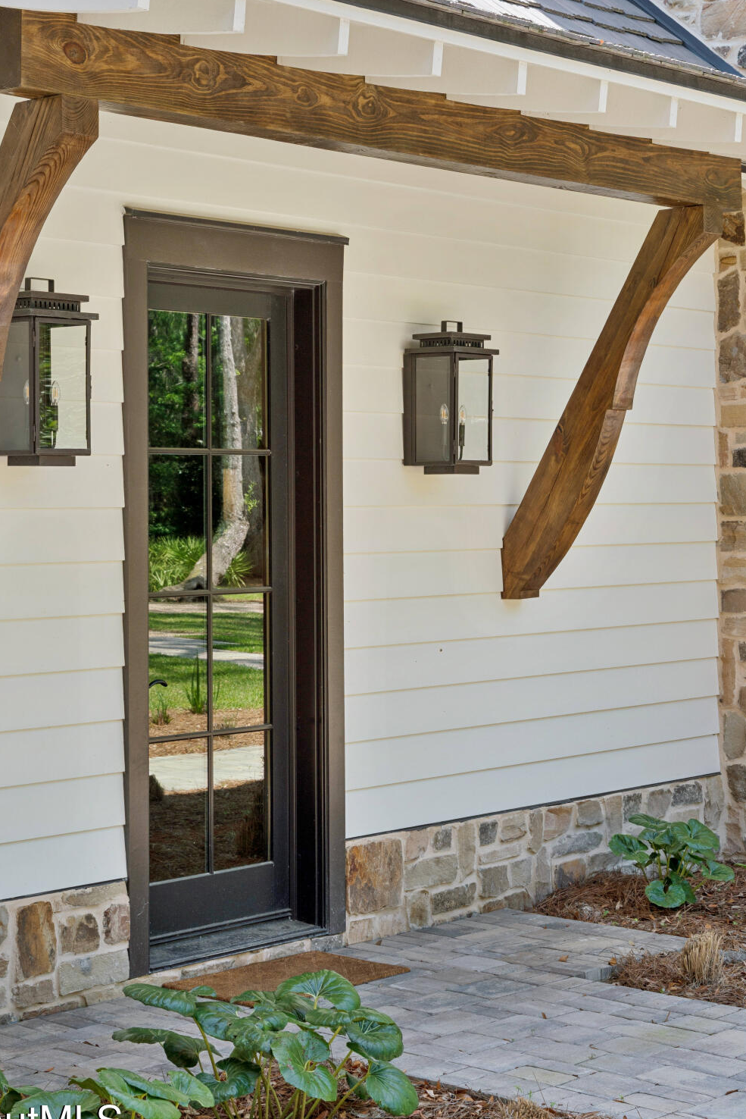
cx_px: 298
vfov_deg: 30.8
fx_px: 2019
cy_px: 432
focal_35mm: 65
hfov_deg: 20.9
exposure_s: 1/125
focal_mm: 48
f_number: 8
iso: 250
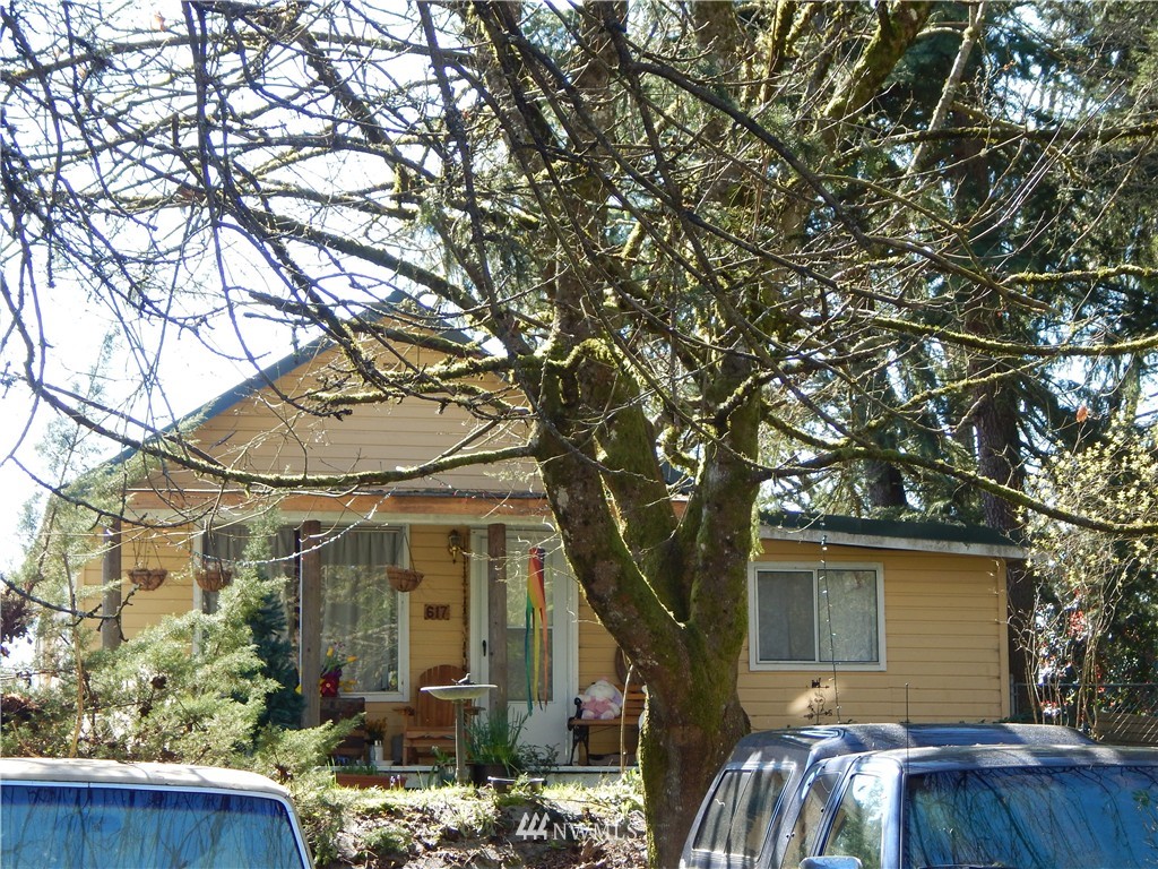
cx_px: 579
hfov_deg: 23.0
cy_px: 434
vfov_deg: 17.4
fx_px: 2843
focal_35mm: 85
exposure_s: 1/125
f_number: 4.3
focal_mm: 15.3
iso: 125
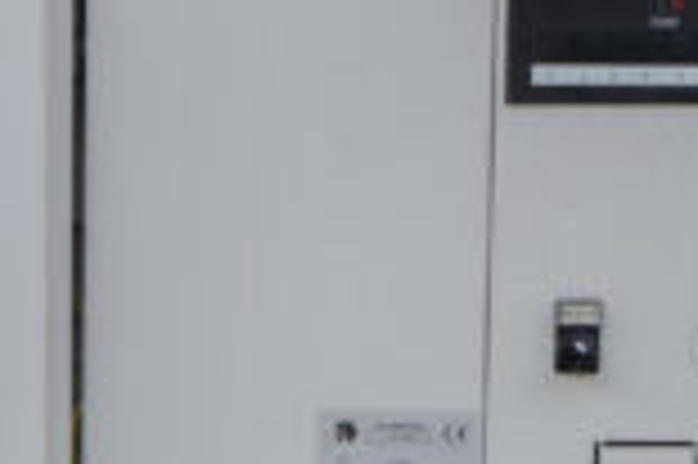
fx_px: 3080
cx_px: 0
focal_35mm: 159
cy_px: 768
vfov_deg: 8.4
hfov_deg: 12.8
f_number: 14
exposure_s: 1/60
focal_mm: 24
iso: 250
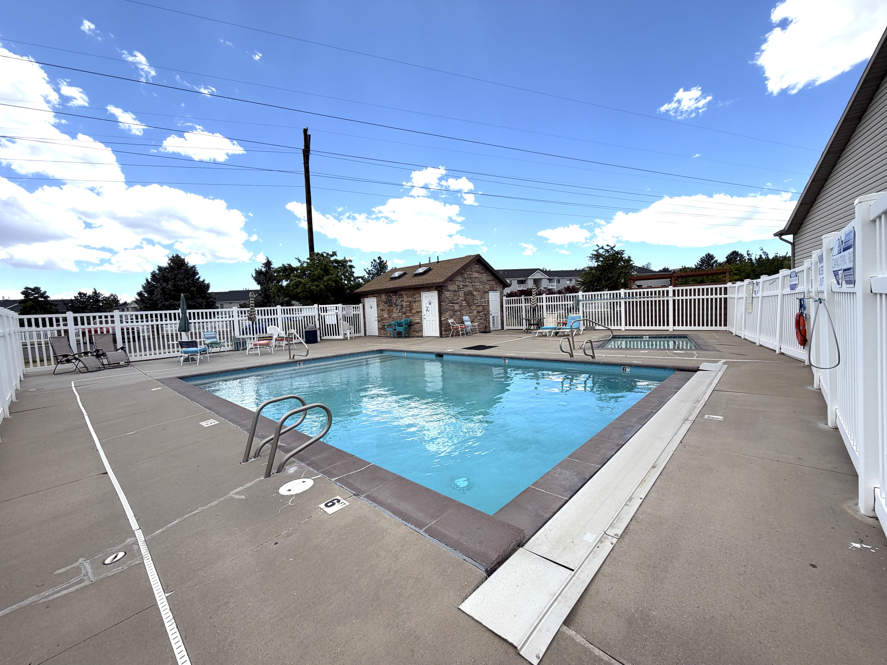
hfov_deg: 102.1
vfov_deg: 85.7
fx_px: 359
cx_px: 444
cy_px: 332
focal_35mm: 14
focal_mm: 2.22
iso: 20
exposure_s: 1/901
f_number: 2.2
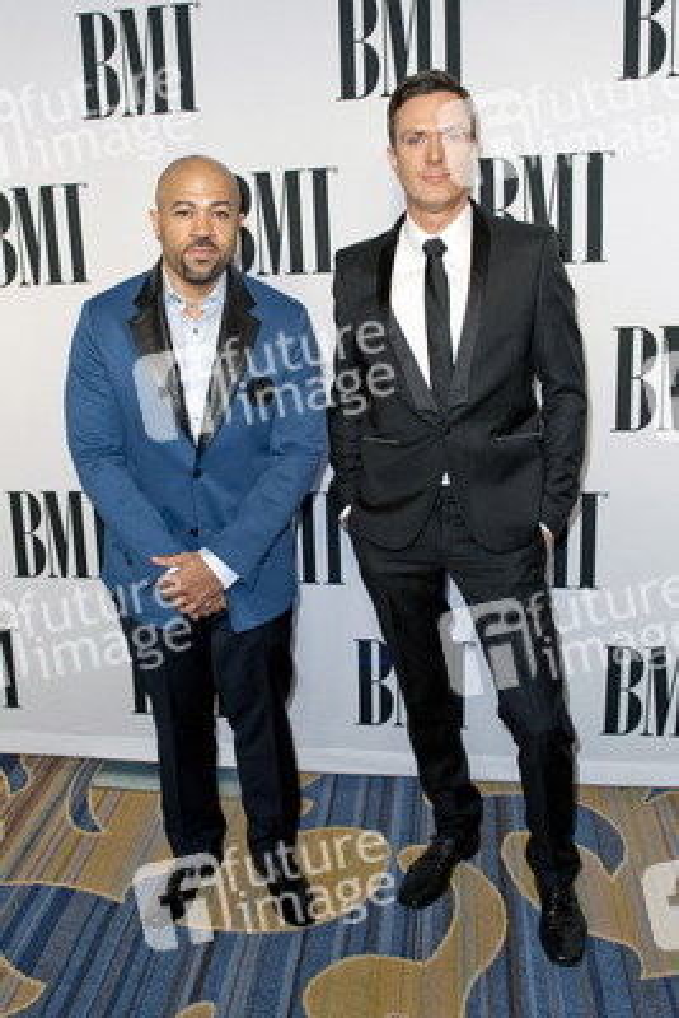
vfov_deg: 73.7
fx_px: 678
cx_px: 340
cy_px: 509
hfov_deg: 53.2
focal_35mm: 24
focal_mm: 24
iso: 500
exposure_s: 1/400
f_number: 4
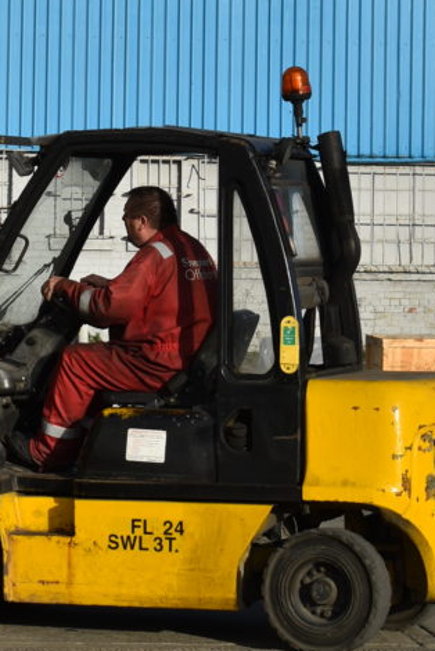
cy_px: 59
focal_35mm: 176
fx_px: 3185
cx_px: 33
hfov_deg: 7.8
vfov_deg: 11.6
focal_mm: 48
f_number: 9
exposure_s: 1/320
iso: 100
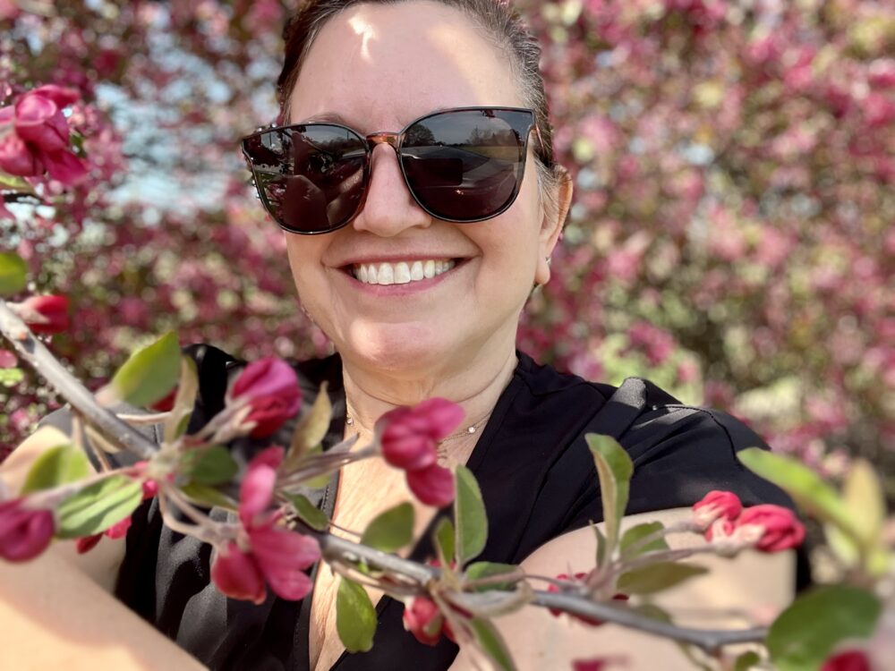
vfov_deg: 46.8
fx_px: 776
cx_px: 448
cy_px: 336
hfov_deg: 60.0
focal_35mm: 30
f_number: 2.2
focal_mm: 2.71
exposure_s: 1/151
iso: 25
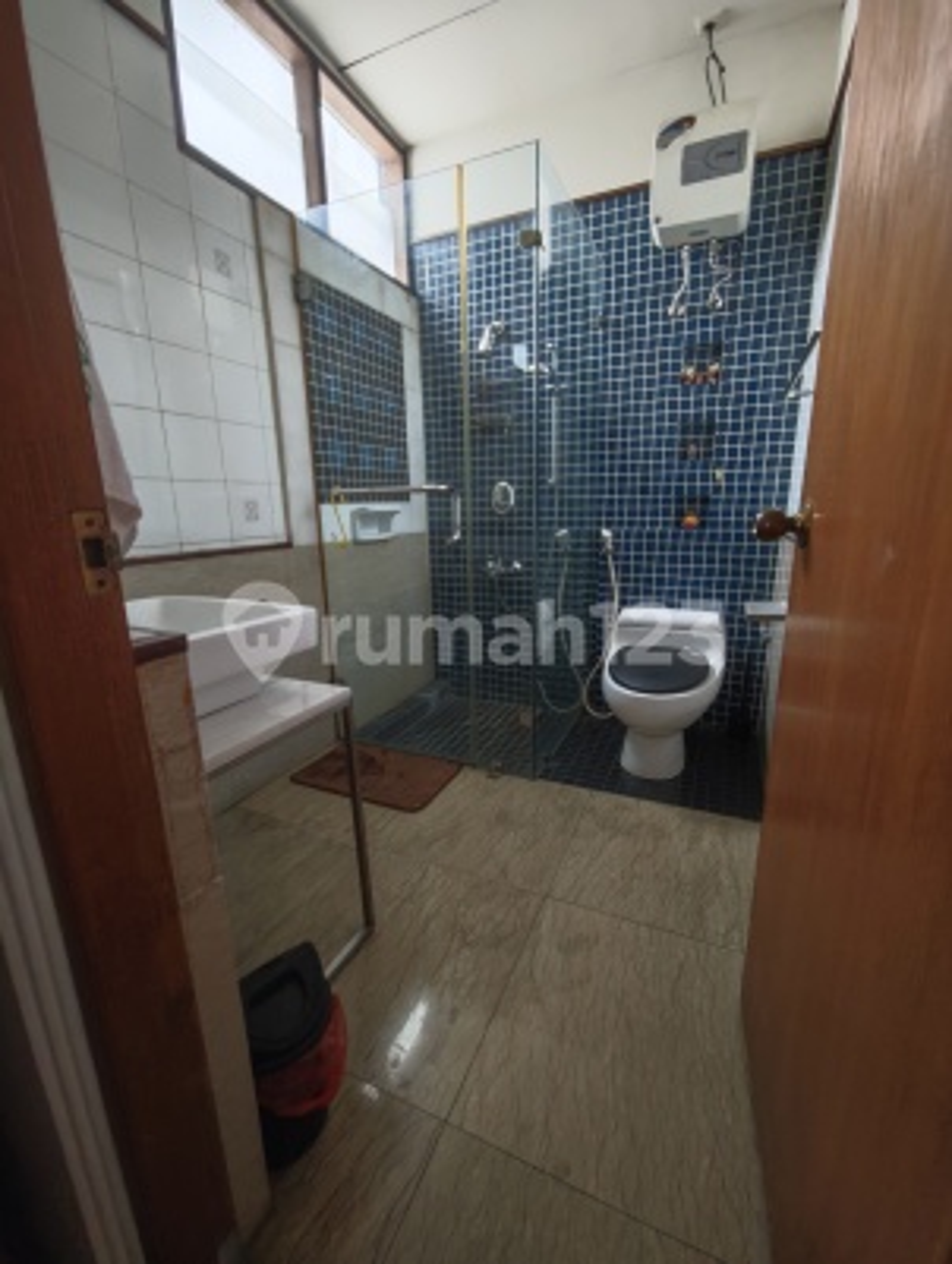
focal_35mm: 14
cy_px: 632
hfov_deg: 85.8
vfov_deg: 102.0
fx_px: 512
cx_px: 476
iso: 2000
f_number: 2.2
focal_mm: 2.16
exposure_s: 1/18.2
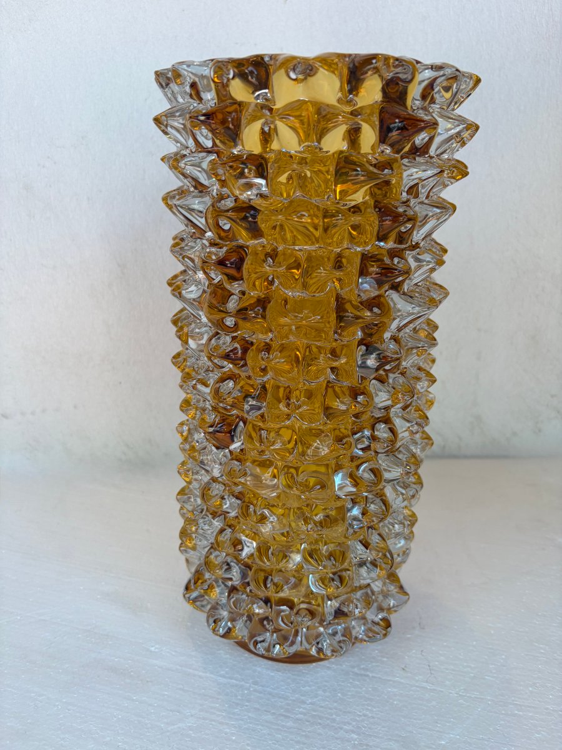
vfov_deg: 67.3
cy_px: 375
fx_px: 563
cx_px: 281
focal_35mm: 26
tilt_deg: -20.9
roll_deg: -1.3
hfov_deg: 53.1
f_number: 1.6
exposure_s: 1/122
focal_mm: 5.96
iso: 32
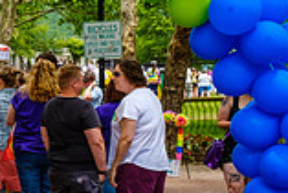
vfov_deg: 13.3
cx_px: -197
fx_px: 825
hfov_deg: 17.0
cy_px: 114
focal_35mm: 103
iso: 400
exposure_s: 1/1900
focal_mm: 17.6
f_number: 2.8
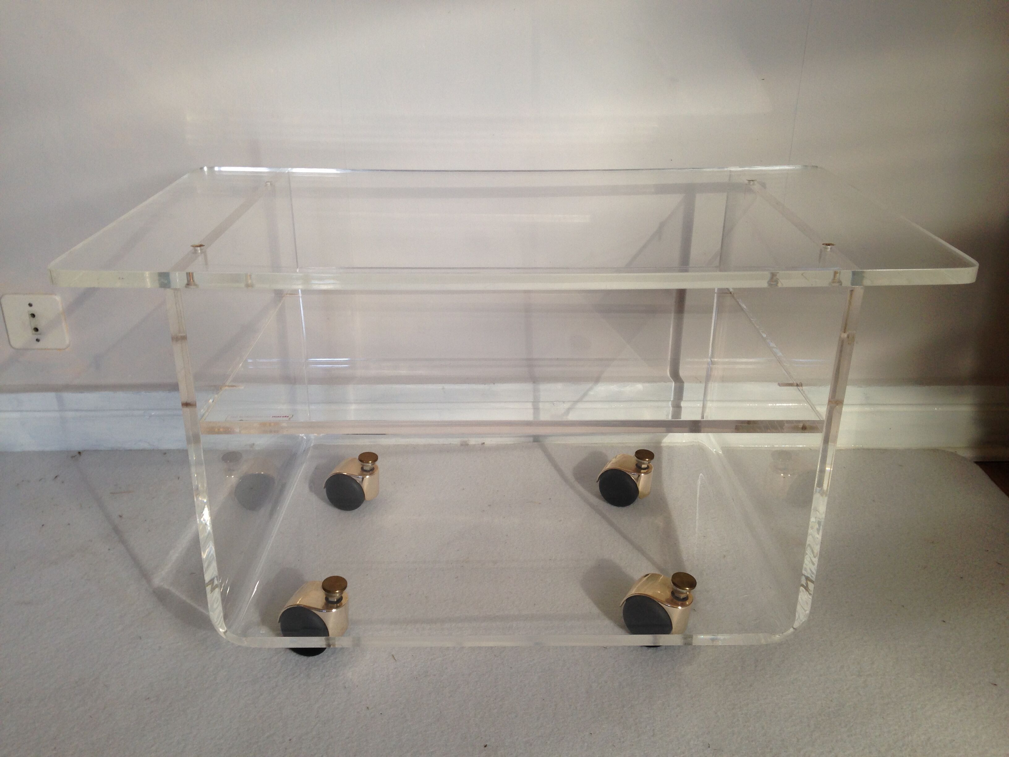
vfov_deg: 42.9
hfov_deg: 55.4
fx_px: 962
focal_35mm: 33
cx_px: 504
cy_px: 378
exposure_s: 1/30
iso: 50
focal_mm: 4.12
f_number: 2.4
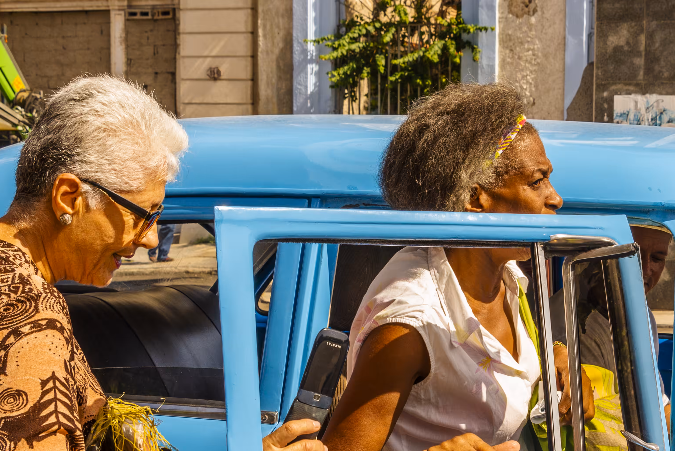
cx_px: 488
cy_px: 306
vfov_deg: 15.7
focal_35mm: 87
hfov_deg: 23.2
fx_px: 1632
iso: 250
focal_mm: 45
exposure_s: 1/250
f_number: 10
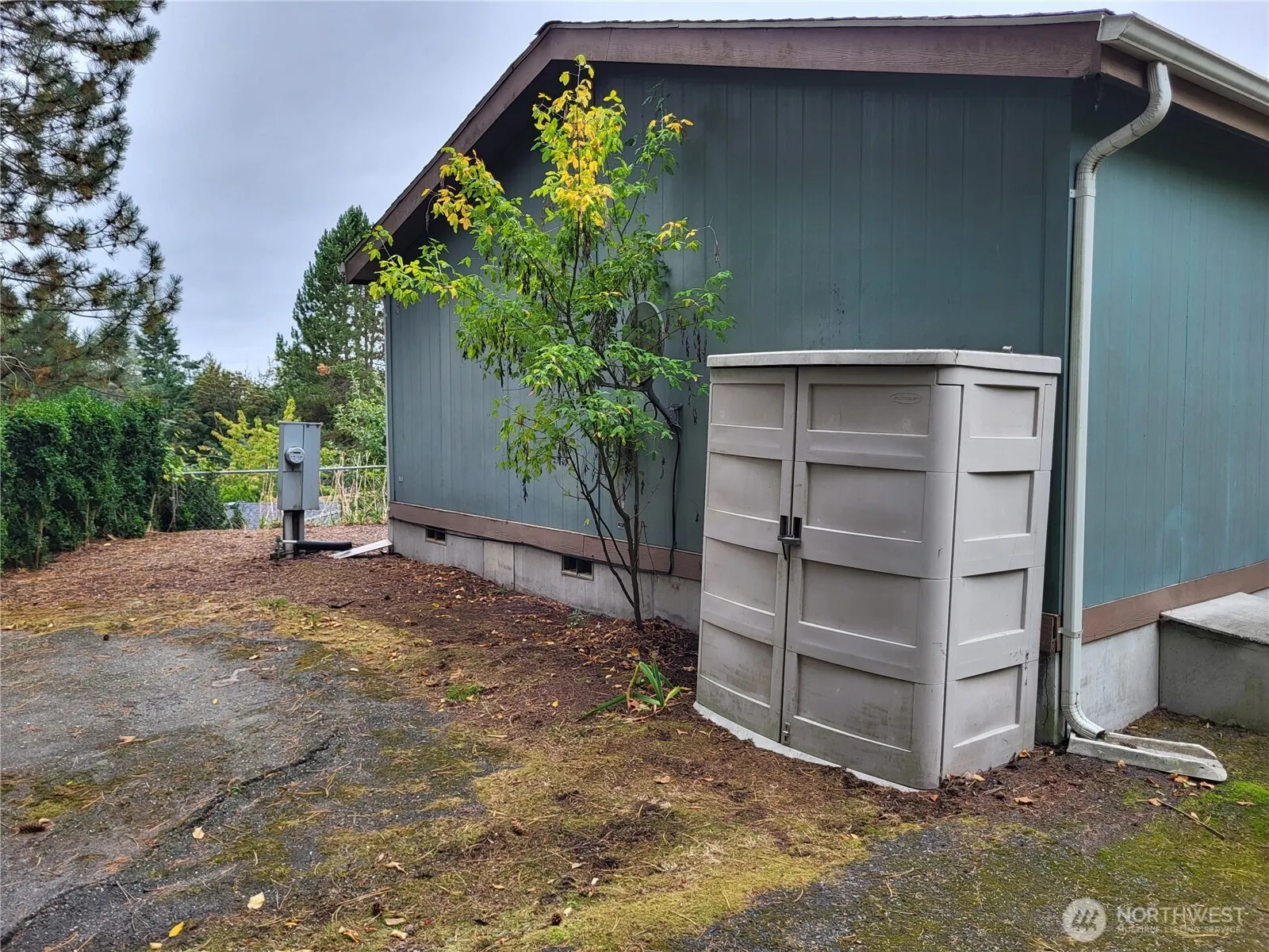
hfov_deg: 67.3
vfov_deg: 53.1
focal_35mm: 26
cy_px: 476
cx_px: 634
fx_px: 953
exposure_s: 1/132
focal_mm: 5.4
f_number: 1.8
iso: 40
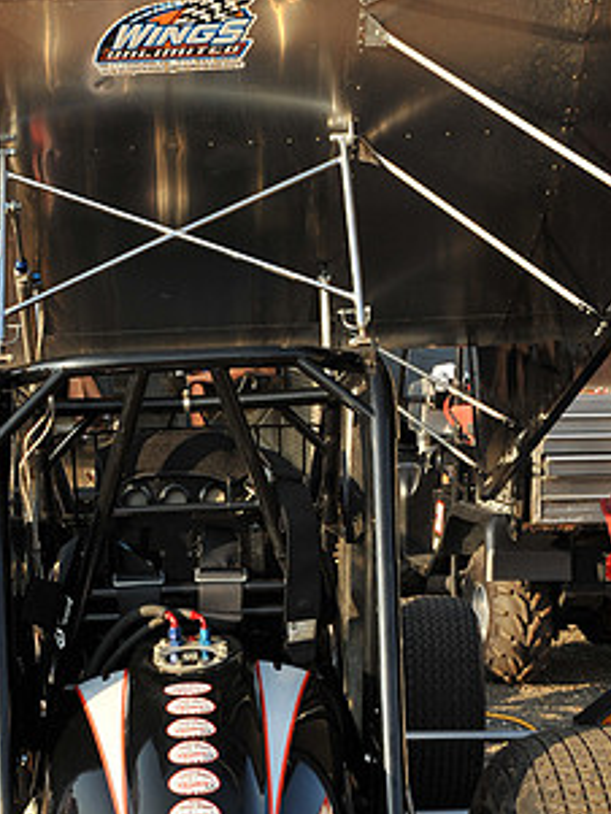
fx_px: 1740
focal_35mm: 74
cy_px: 630
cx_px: 168
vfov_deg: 25.9
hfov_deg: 19.8
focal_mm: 40
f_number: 11
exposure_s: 1/250
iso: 500
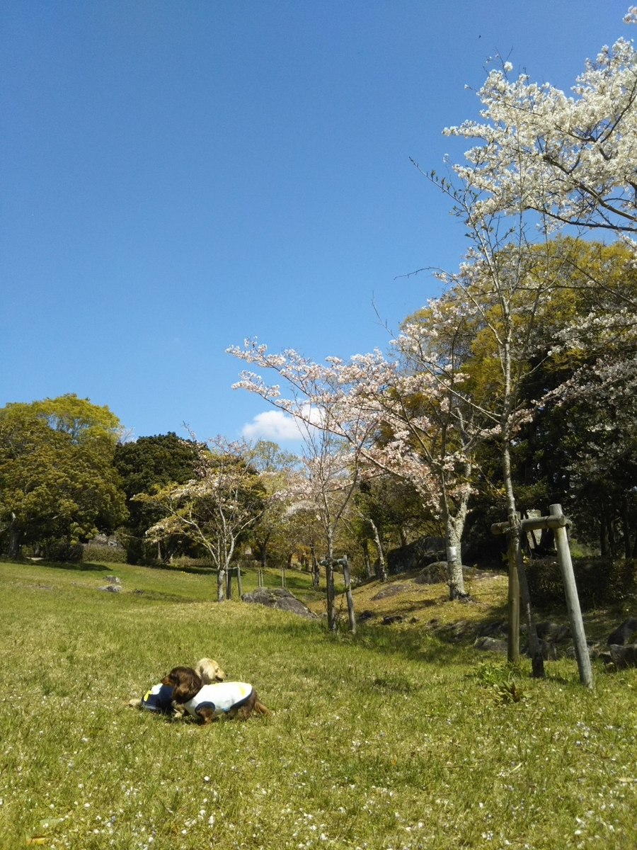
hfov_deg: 46.8
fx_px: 736
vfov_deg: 60.0
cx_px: 318
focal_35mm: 30
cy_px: 425
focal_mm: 4
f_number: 2.2
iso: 25
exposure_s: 1/1022
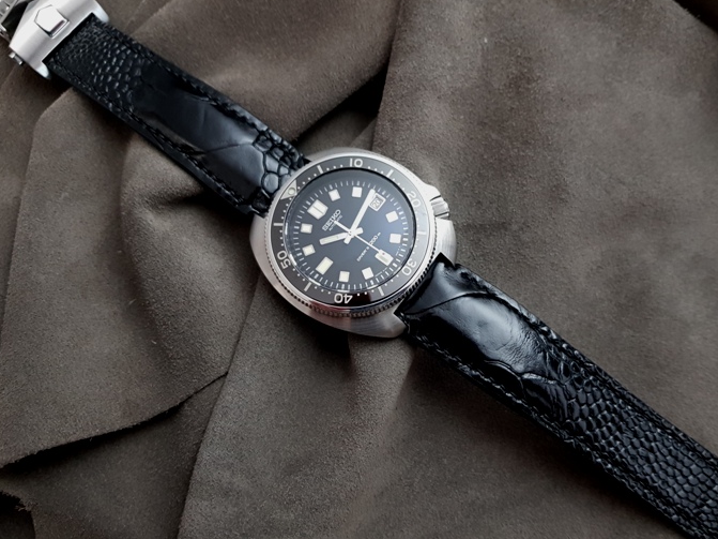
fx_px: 643
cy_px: 263
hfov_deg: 58.2
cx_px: 402
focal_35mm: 31
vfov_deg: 45.4
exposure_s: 1/17
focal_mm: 4.2
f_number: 1.7
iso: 250
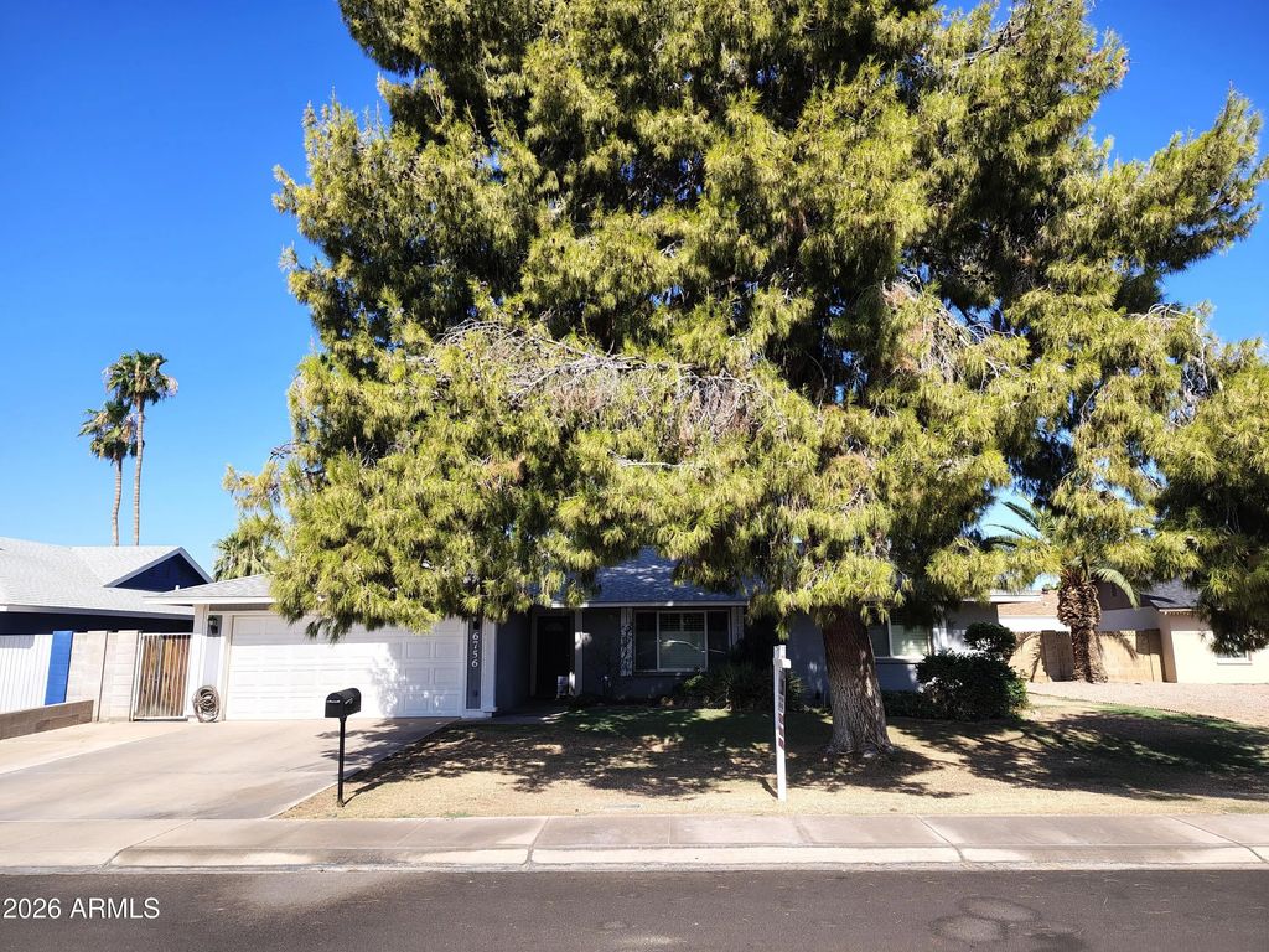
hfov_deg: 71.6
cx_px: 634
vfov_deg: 56.8
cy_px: 476
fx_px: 880
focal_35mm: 24
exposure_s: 1/968
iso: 100
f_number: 1.8
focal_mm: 5.56
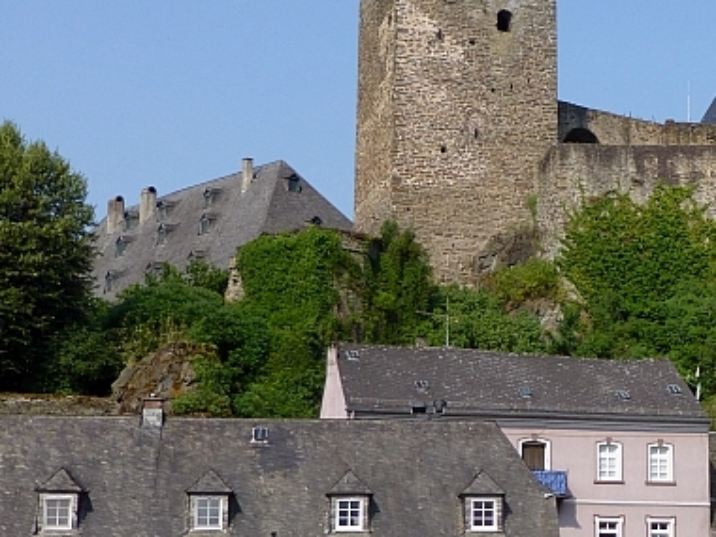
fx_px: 1696
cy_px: 285
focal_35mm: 82
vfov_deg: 18.0
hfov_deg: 23.3
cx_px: 629
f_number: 3.9
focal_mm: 6.9
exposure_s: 1/800
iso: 100
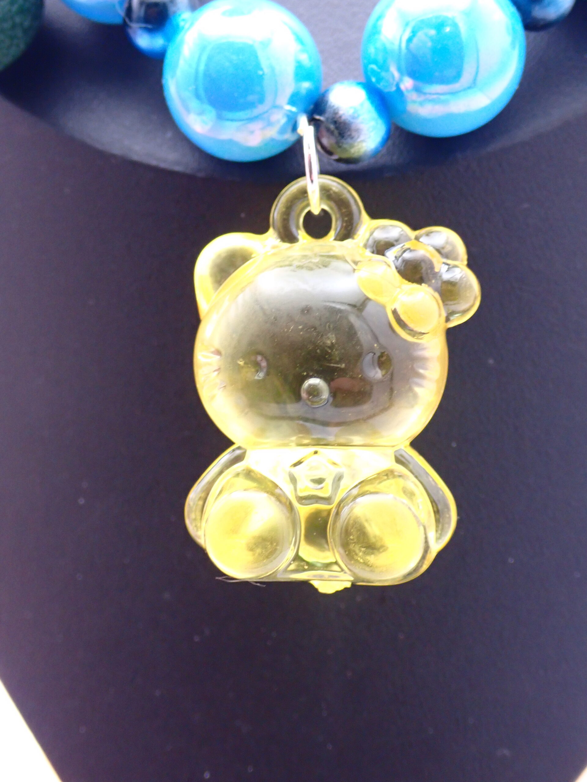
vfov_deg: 35.5
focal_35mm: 54
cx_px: 294
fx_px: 1221
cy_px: 391
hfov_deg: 27.0
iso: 640
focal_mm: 9.65
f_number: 3.3
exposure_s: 1/50
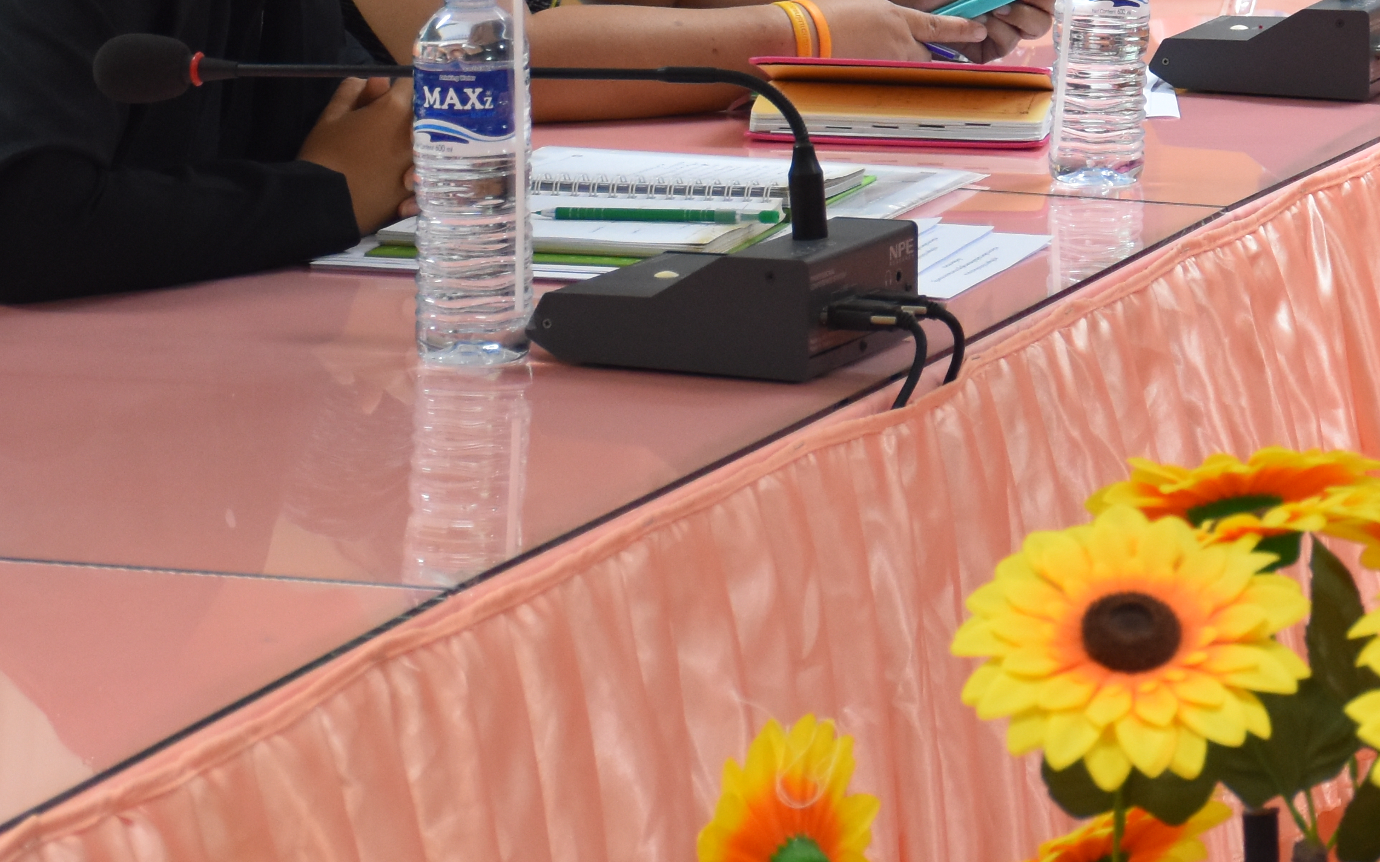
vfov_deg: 8.0
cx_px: 1501
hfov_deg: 12.8
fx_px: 6055
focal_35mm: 161
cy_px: -329
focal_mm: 40
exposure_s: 1/60
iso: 1000
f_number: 4.5
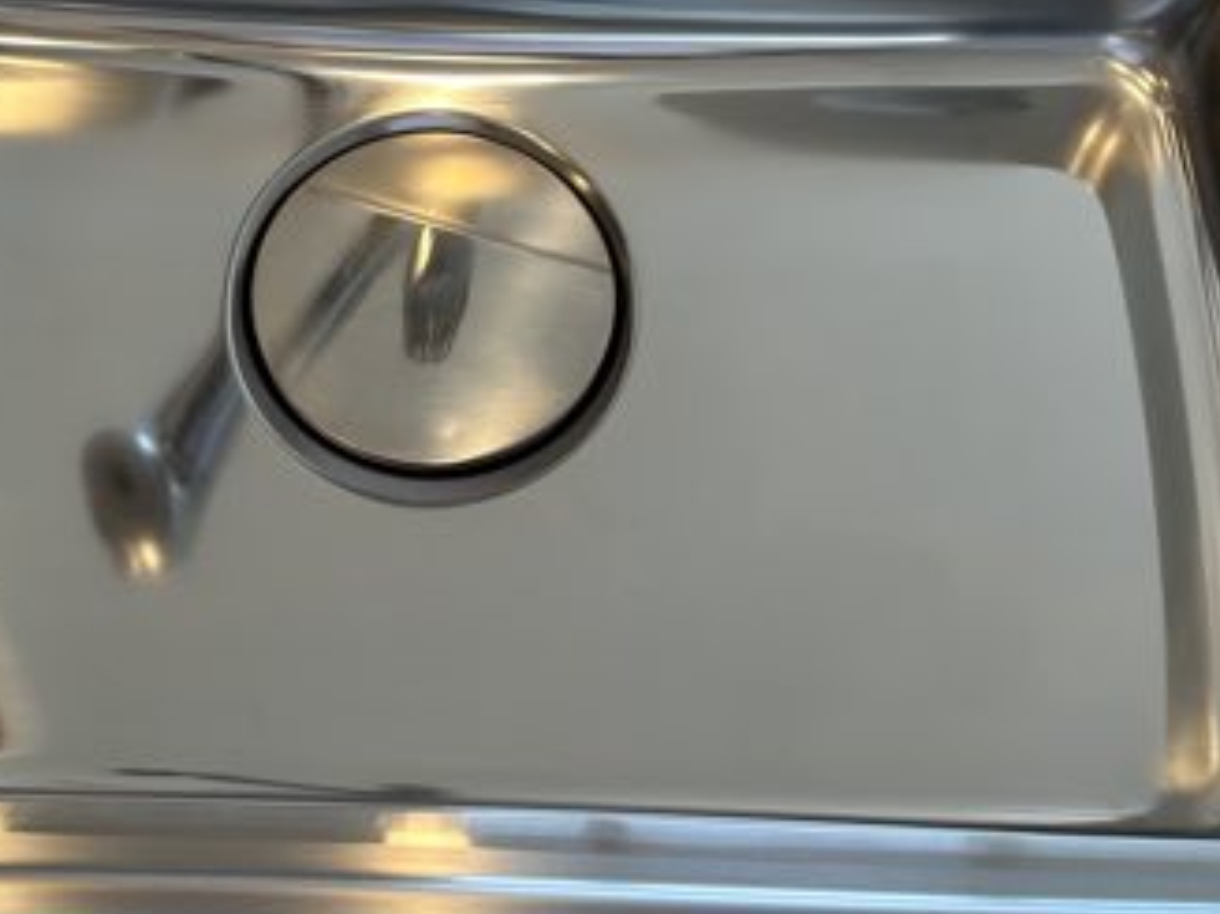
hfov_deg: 42.5
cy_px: 392
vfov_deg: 32.8
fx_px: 1550
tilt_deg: -69.6
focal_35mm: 44
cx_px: 437
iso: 64
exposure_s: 1/168
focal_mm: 6.86
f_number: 1.78
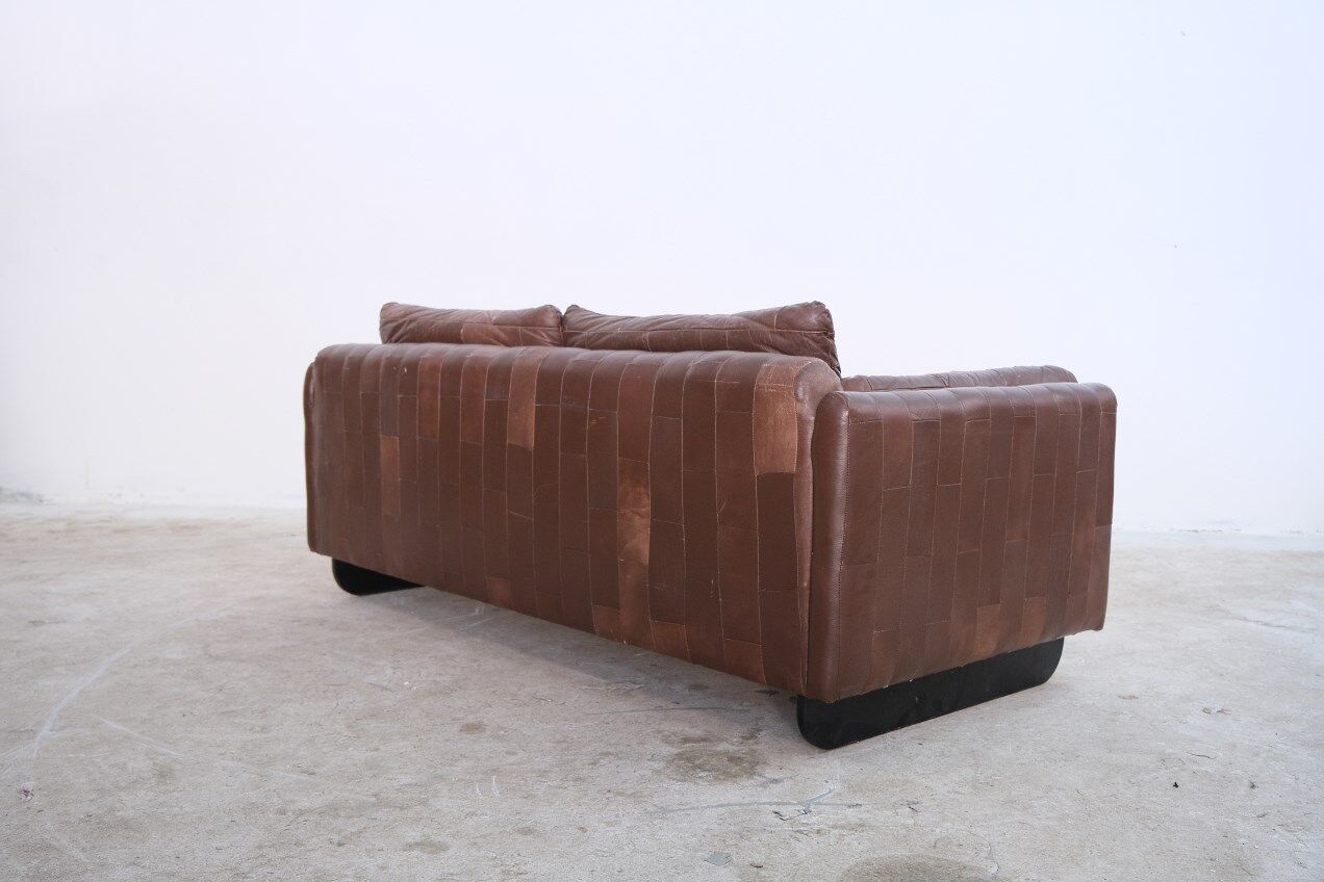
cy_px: 441
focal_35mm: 35
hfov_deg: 54.4
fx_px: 1287
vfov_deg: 37.9
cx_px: 662
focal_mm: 23.5
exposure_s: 1/34
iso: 1000
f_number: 4
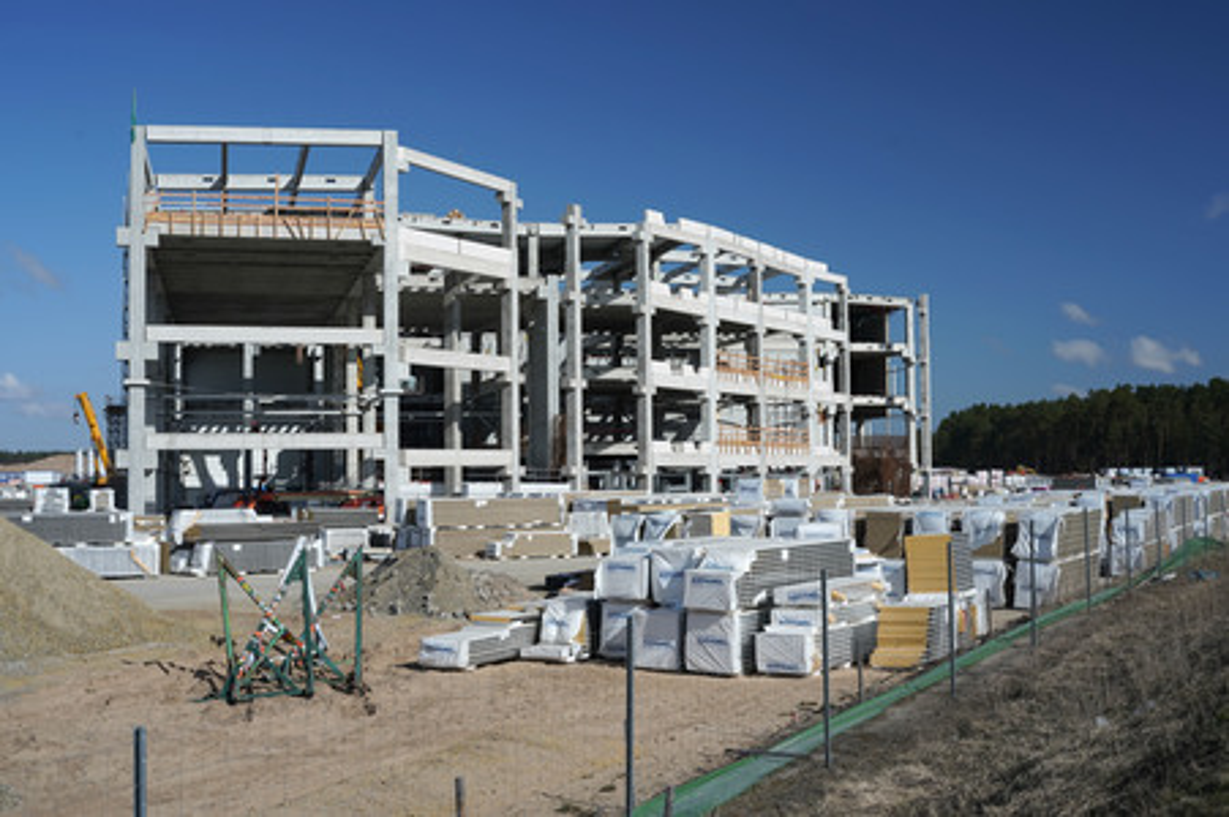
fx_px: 1501
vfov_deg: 30.5
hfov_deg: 44.5
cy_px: 408
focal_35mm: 44
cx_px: 614
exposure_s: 1/500
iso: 320
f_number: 9
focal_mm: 44
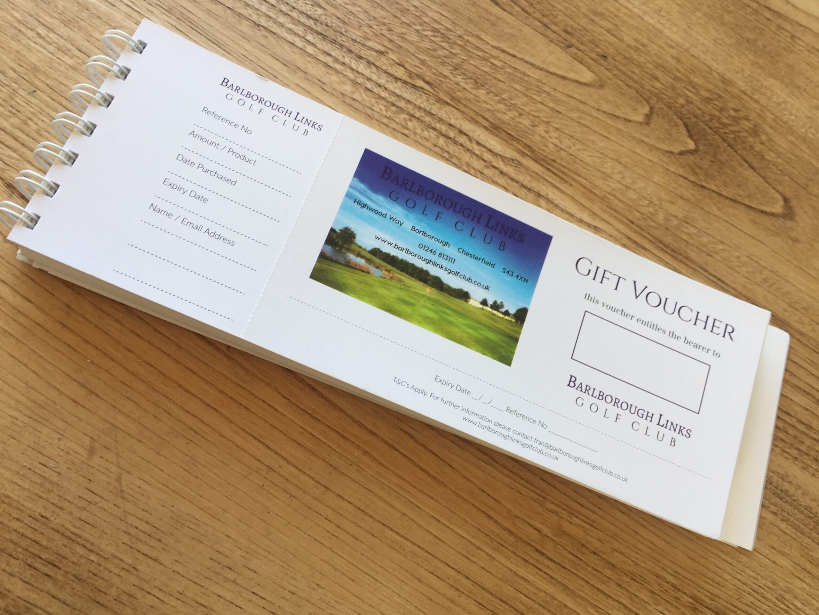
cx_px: 410
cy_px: 308
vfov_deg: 48.2
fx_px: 686
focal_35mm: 29
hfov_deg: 61.7
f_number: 2.2
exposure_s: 1/50
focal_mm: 4.15
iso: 32
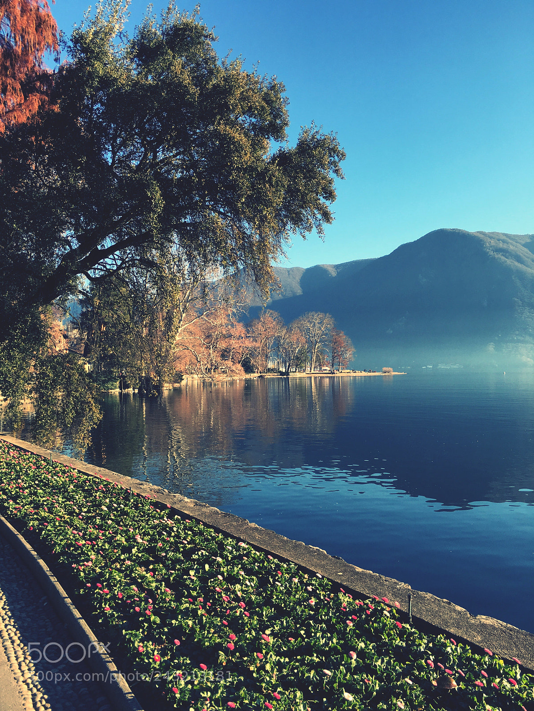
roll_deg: +0.4
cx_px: 267
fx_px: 596
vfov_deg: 61.7
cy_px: 356
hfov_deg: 48.2
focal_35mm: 29
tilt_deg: +1.5
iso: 25
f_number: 2.2
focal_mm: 4.15
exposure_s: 1/674
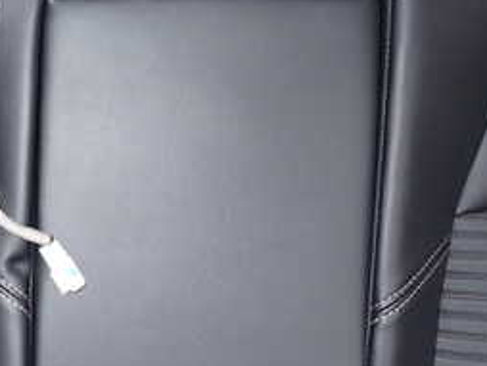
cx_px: -46
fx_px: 831
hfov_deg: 29.5
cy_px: 209
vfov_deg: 24.8
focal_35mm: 59
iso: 200
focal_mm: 4.5
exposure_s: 1/30
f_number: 2
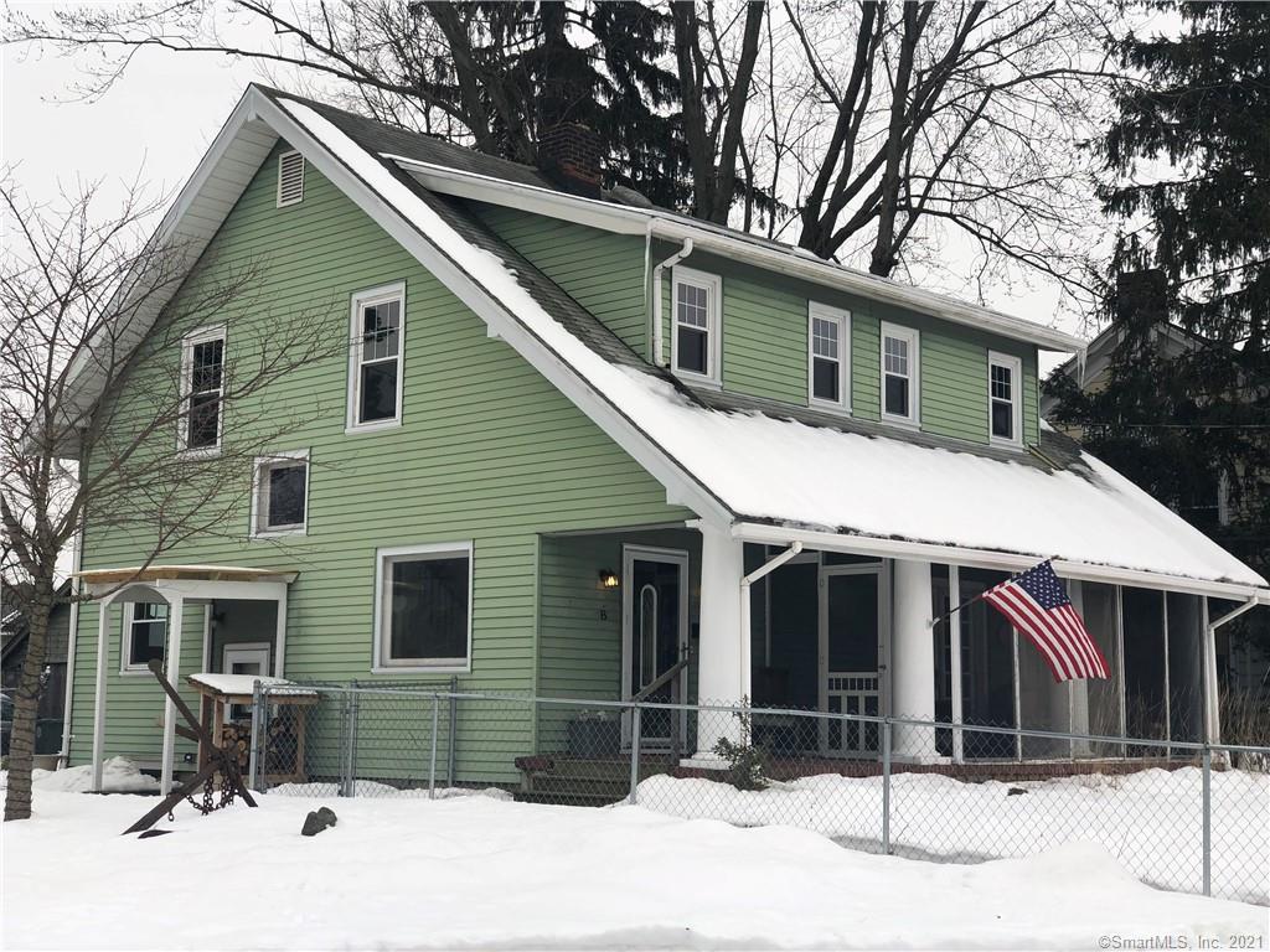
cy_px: 476
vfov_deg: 28.0
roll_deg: -1.3
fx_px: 1908
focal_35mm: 52
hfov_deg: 36.8
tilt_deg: +8.7
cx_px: 635
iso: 16
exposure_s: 1/685
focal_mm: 6
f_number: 2.4
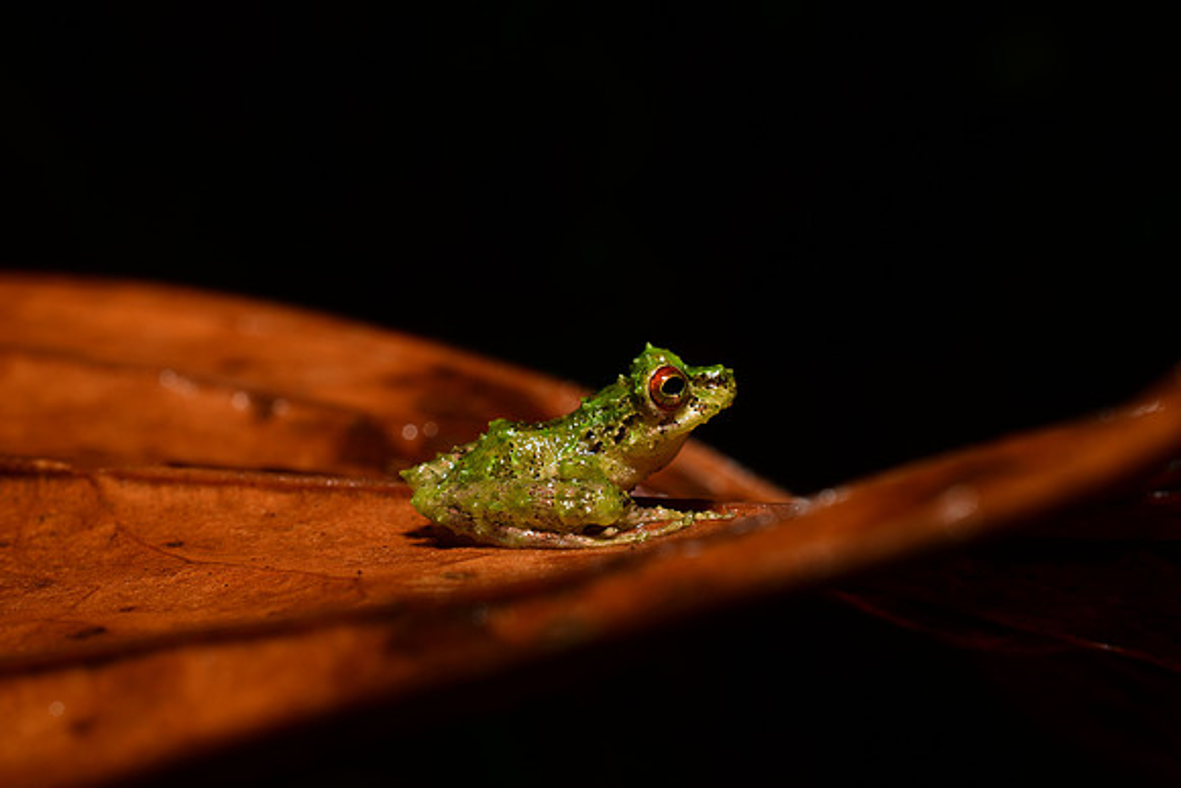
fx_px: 1969
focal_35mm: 60
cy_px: 394
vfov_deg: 22.6
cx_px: 590
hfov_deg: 33.4
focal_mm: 40
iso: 100
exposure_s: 1/250
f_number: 16
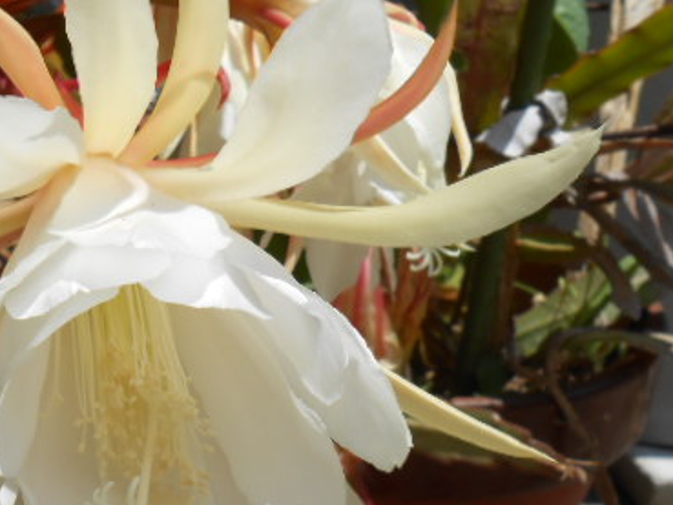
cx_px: 166
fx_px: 1147
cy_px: 394
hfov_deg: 32.1
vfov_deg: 24.5
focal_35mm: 59
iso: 80
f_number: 3.9
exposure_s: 1/1000
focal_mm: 6
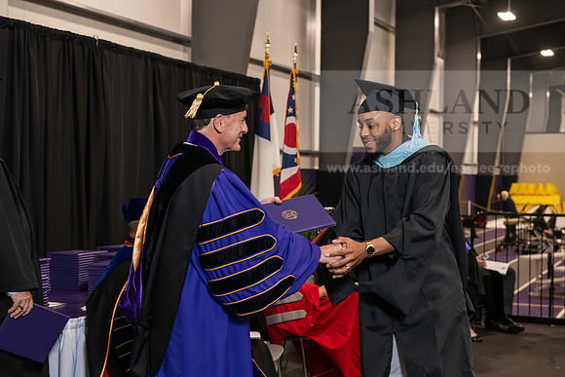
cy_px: 188
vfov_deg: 22.6
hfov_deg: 33.4
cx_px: 282
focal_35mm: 60
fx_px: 942
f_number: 5
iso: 2000
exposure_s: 1/125
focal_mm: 60
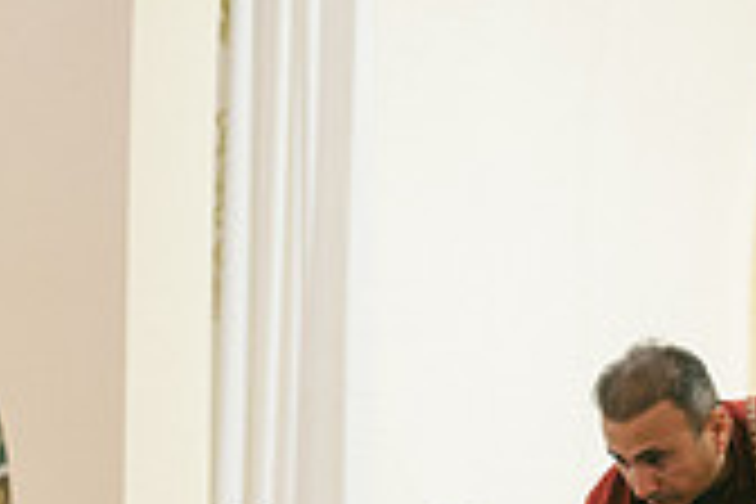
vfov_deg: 10.8
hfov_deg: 16.6
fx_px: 2541
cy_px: 790
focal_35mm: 121
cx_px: 720
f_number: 1.2
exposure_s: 1/500
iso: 800
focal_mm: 35
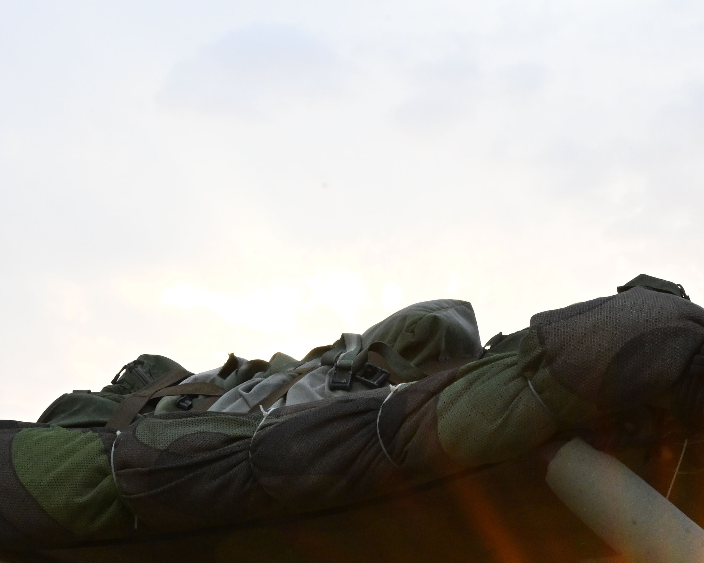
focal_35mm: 122
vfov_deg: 12.3
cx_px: 94
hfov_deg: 15.6
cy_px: 686
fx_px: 2542
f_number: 22
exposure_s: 1/50
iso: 2200
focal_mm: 43
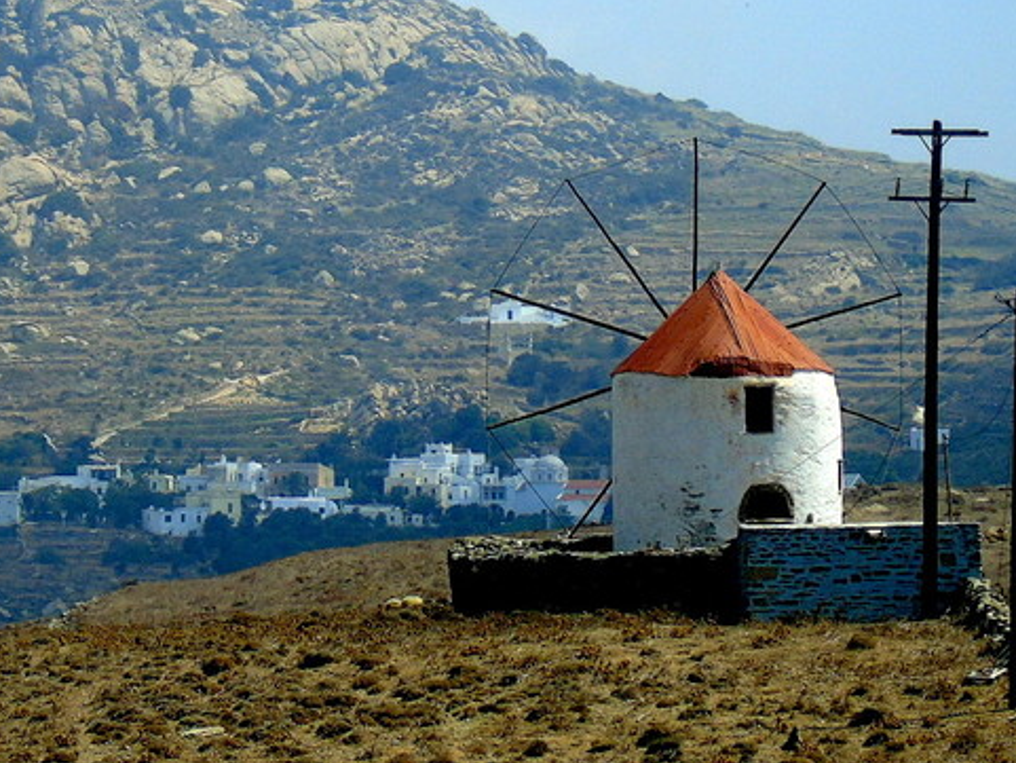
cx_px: 256
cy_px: 206
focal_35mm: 202
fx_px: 5930
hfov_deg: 9.8
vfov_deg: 7.4
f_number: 4.4
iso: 80
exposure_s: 1/400
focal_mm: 19
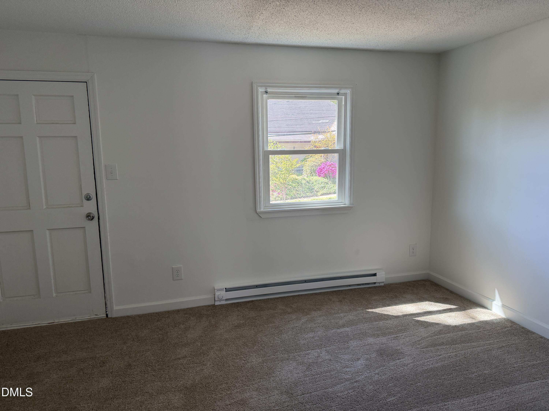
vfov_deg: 56.8
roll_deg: +1.1
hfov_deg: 71.6
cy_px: 206
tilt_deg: -8.4
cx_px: 274
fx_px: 381
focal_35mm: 24
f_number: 1.78
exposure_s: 1/200
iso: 160
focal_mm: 6.76
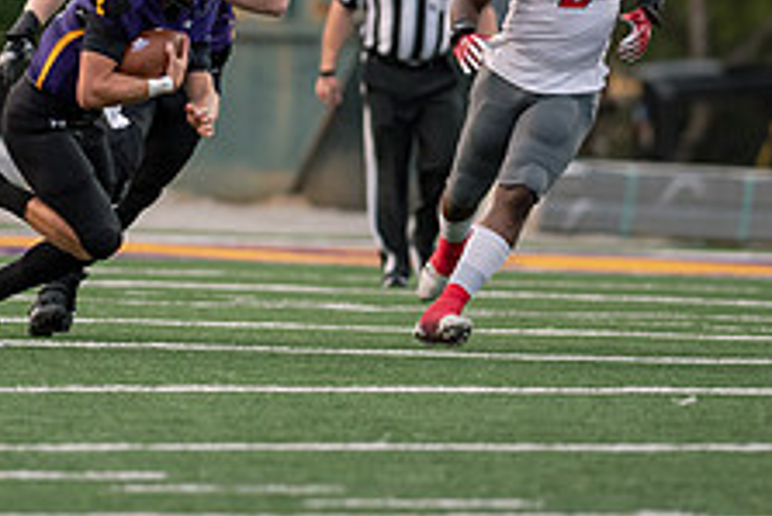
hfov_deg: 2.6
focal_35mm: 779
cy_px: -5
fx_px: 16715
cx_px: 104
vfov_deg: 1.8
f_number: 2.8
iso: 1250
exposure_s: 1/1000
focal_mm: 300
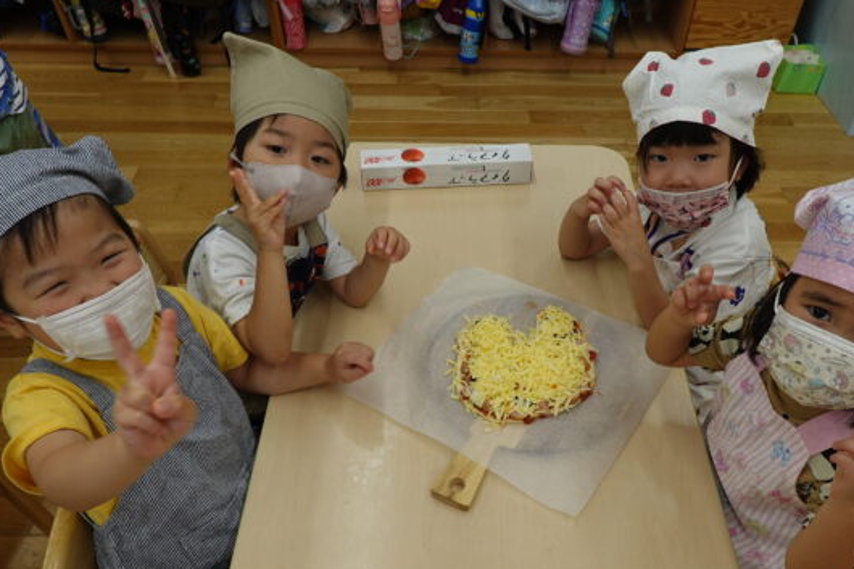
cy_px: 397
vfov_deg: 44.0
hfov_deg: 63.5
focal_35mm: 29
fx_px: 688
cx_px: 472
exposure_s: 1/100
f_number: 4
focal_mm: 7.6
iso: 125
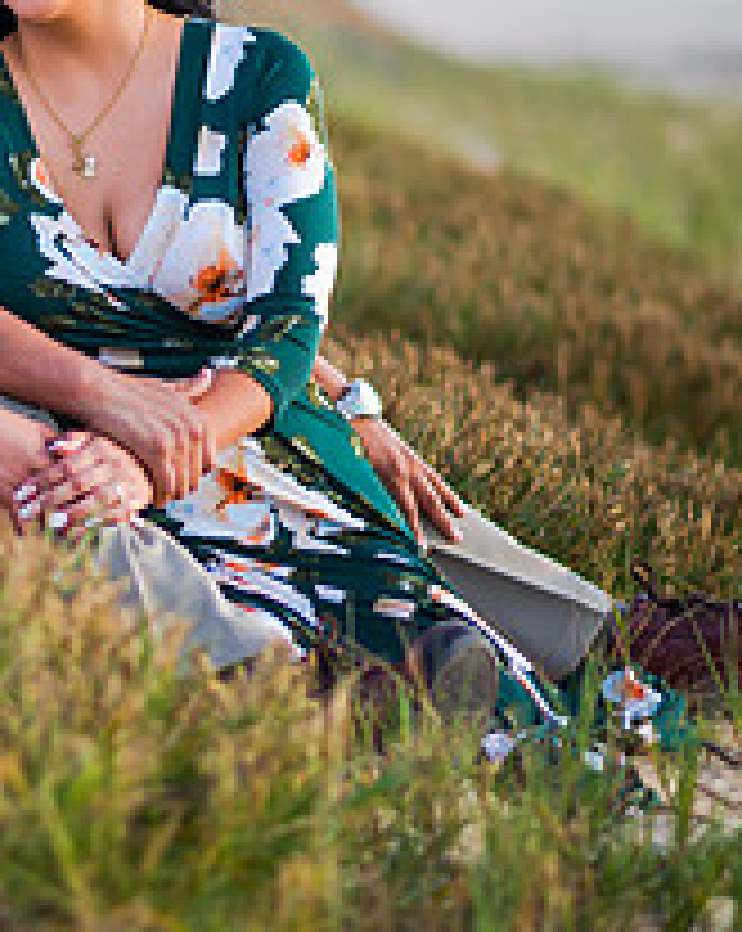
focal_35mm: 224
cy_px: 331
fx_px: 6163
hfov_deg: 6.8
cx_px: -297
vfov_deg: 8.6
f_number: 1.8
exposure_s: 1/500
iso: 64
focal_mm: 85
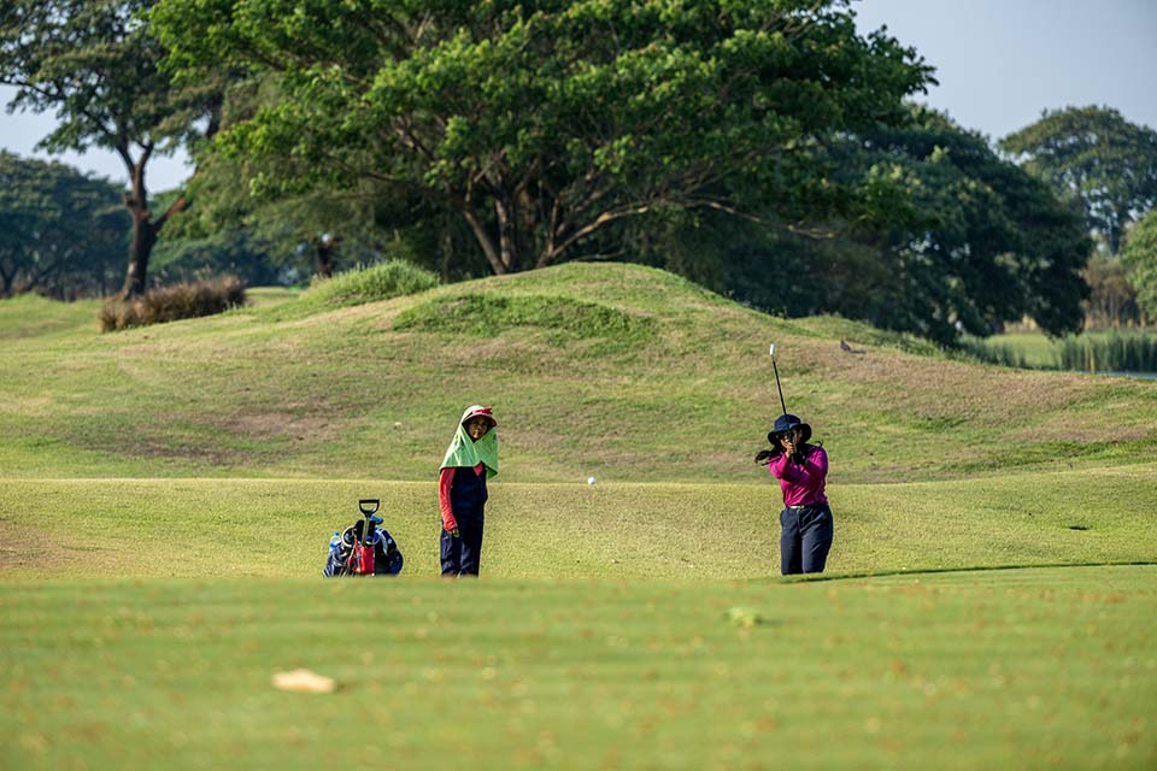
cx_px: 578
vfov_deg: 6.9
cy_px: 386
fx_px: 6427
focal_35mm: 200
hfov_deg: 10.3
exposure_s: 1/2500
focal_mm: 200
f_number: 4
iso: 400
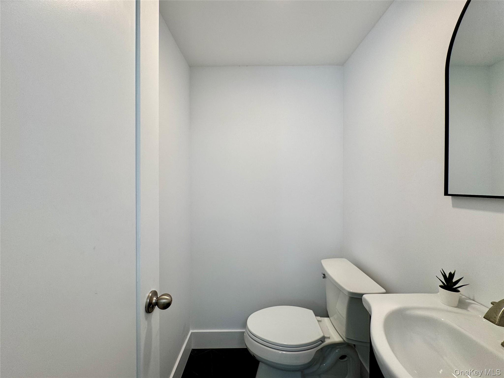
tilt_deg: -1.3
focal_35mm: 14
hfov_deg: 102.1
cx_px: 252
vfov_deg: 85.7
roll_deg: -0.5
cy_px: 189
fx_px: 204
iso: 80
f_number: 2.2
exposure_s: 1/120
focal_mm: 2.22
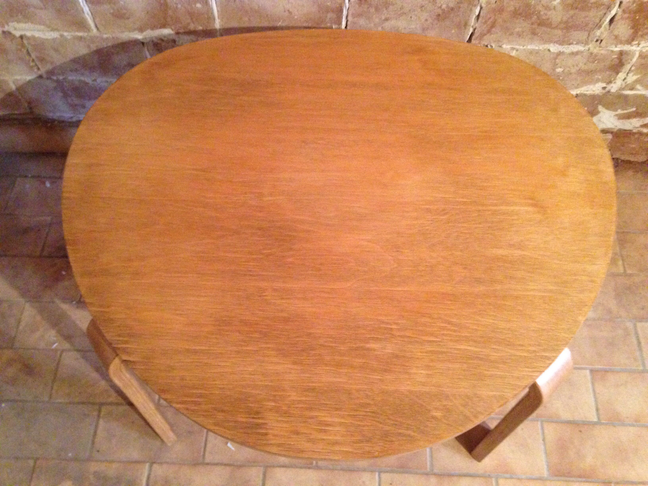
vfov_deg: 42.9
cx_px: 324
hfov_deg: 55.4
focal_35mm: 33
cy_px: 243
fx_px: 618
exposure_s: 1/15
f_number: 2.4
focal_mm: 4.12
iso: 640
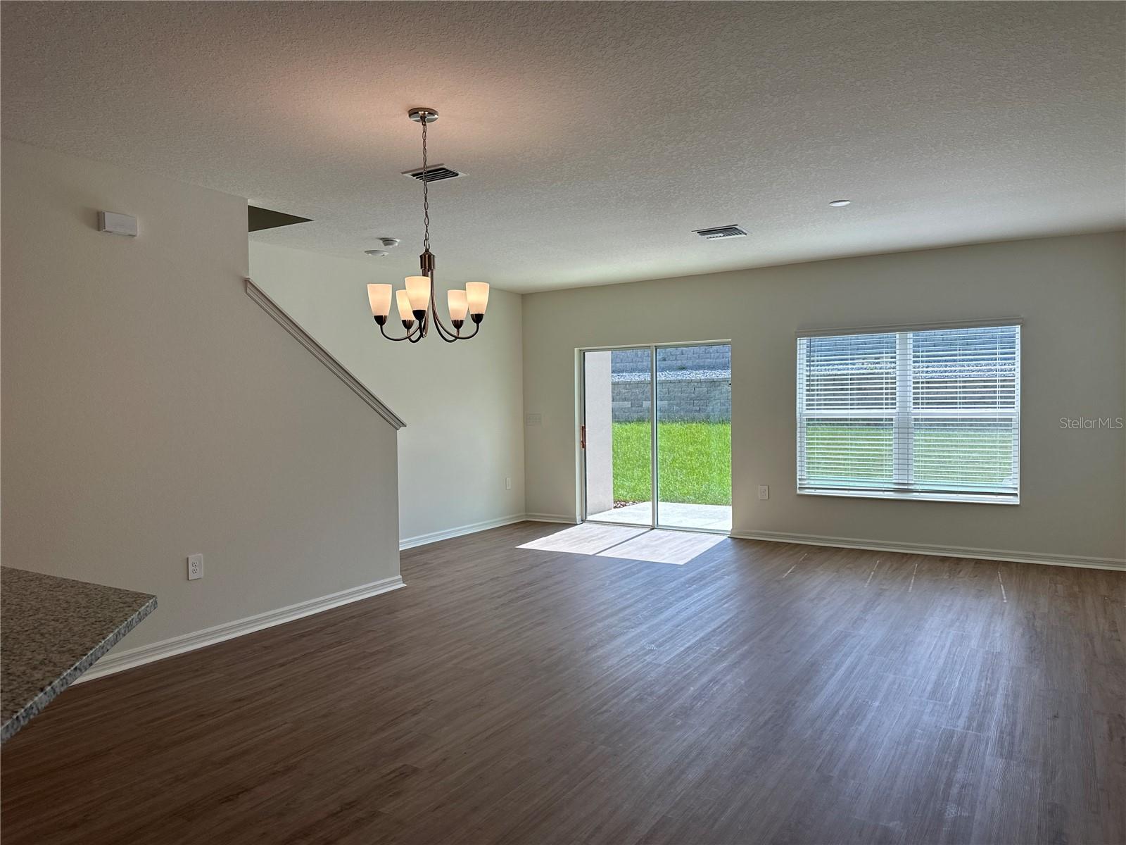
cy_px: 422
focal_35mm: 24
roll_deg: +0.7
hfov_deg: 71.6
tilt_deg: -1.4
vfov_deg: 56.8
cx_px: 563
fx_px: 781
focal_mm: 6.86
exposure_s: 1/894
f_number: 1.78
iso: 80
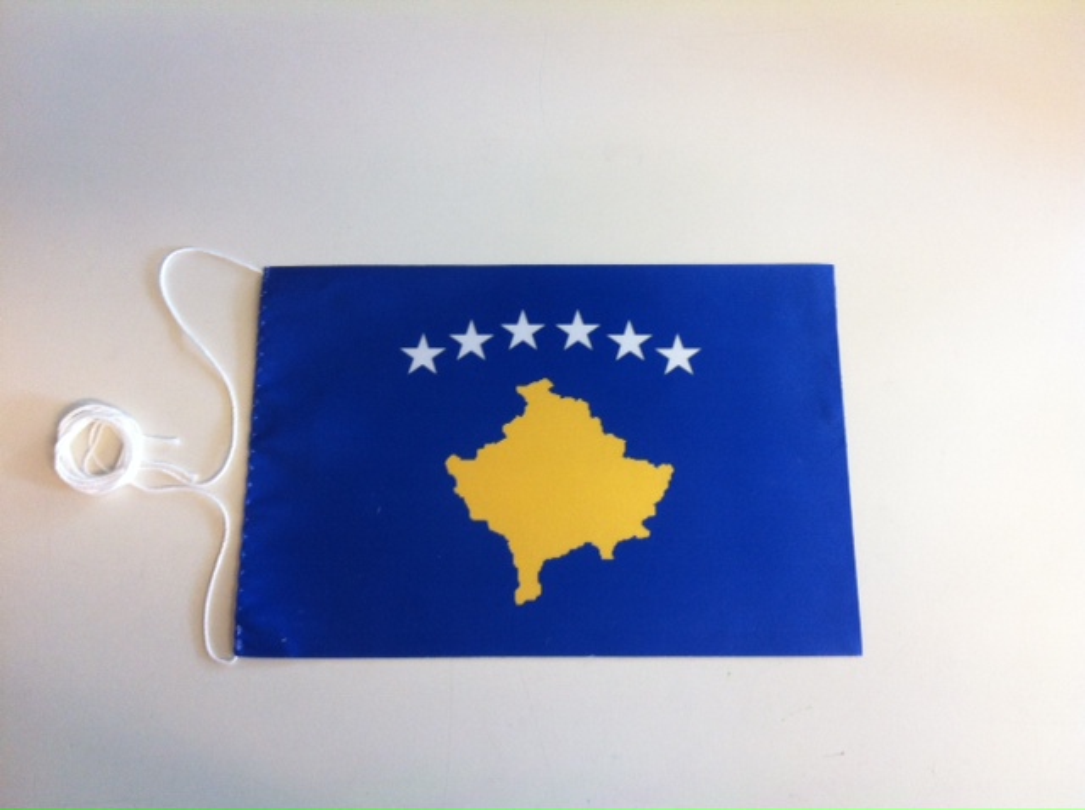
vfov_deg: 40.6
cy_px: 405
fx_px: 1095
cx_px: 542
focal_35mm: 35
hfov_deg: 52.7
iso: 80
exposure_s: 1/15
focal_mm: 3.85
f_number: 2.8
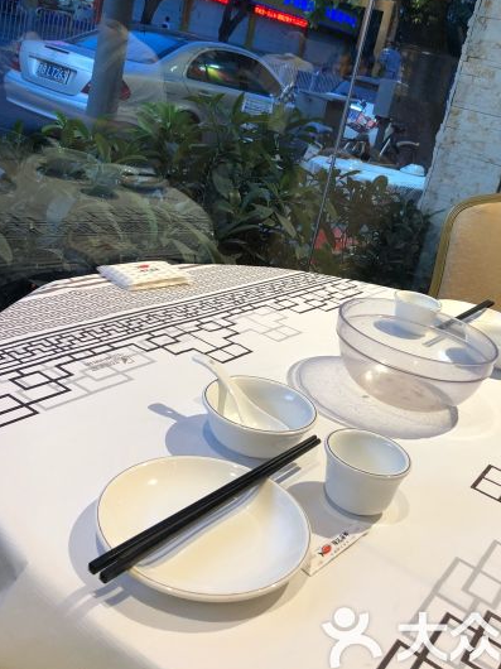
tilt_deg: -12.1
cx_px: 307
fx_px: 715
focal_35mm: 37
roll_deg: -14.0
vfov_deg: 49.8
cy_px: 261
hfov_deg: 38.4
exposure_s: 1/33
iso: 32
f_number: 1.8
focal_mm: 4
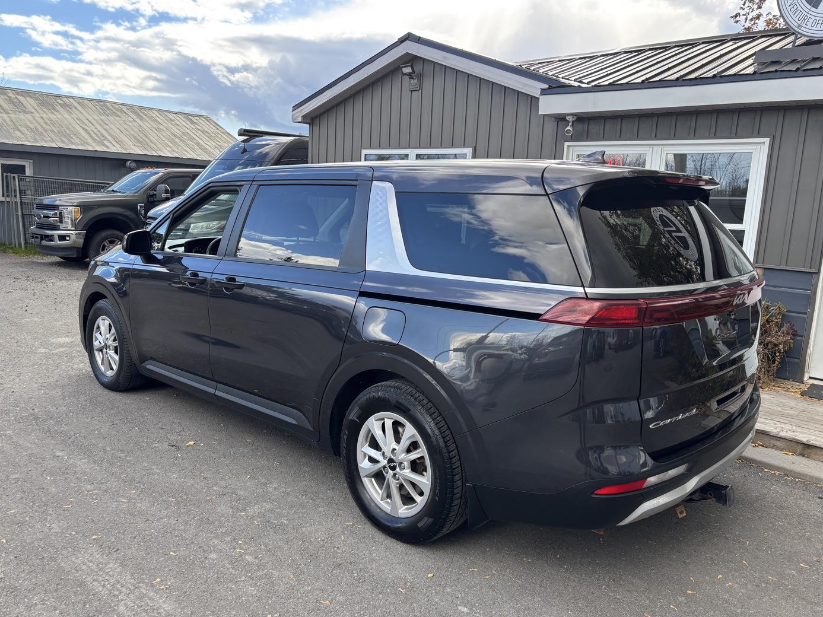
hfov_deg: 65.3
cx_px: 417
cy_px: 308
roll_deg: -3.7
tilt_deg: -6.6
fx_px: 642
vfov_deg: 51.3
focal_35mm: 27
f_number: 1.6
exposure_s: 1/502
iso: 50
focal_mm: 5.96
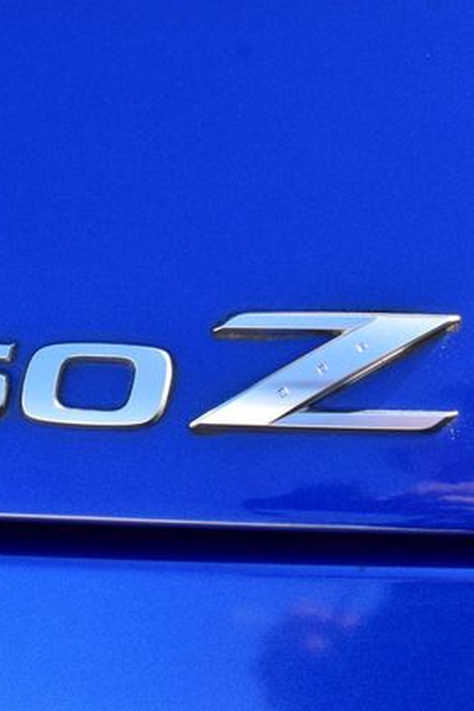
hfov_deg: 10.9
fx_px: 2464
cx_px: 59
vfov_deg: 16.4
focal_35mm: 125
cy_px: 355
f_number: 9
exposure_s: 1/160
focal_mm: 55
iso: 400
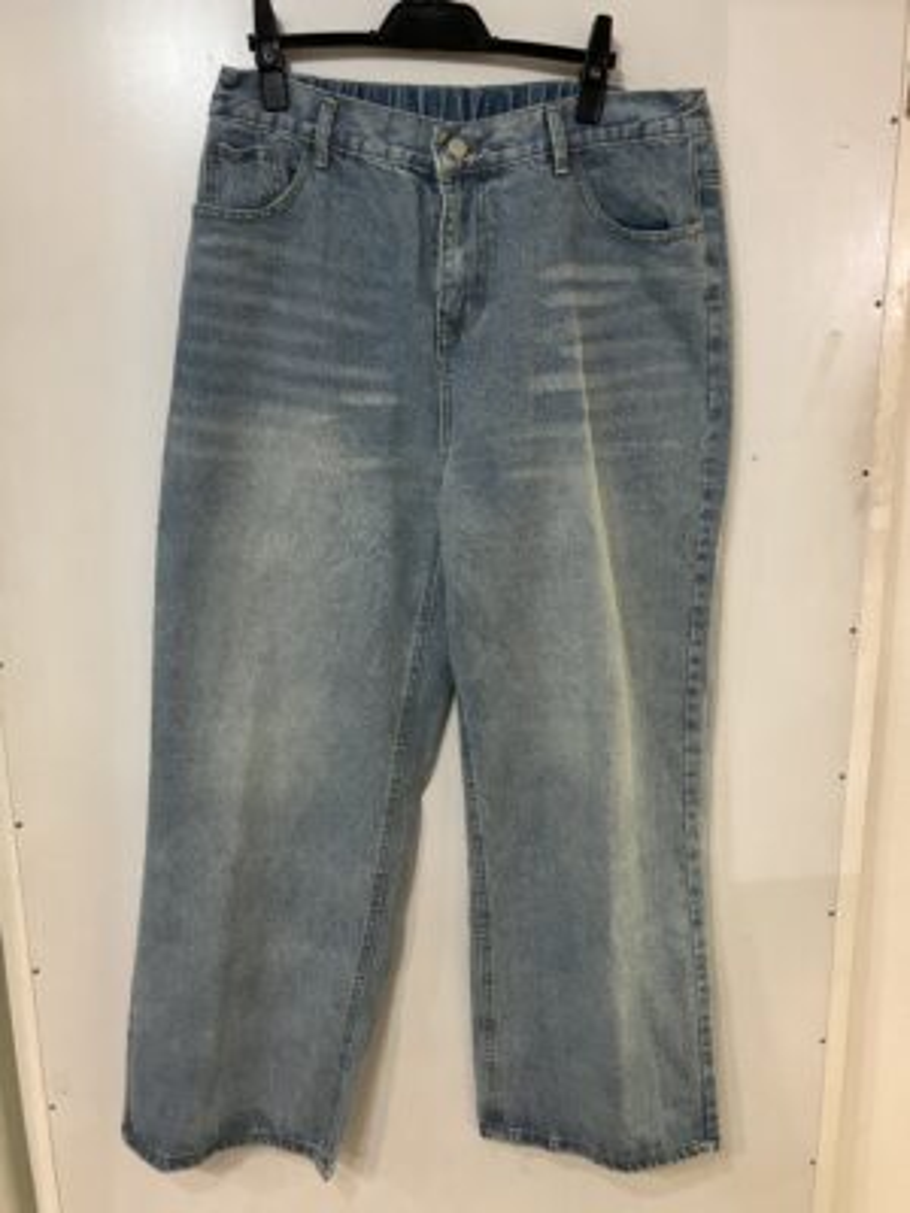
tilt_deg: -18.2
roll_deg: +0.3
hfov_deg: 49.7
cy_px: 606
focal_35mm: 28
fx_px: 981
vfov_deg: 63.4
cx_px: 455
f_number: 1.8
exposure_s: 1/50
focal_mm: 3.99
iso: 125
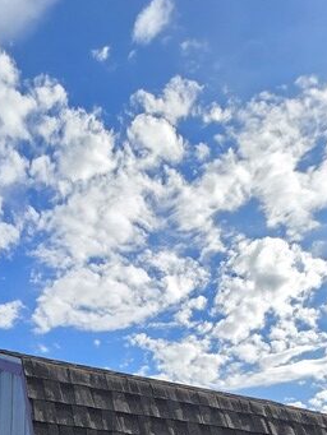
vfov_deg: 35.5
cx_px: 5
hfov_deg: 33.8
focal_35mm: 39
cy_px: 542
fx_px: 491
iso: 40
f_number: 1.9
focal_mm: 2.2
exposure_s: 1/2715
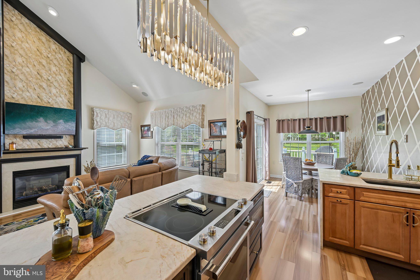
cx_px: 210
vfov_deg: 81.2
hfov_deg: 104.3
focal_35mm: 14
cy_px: 140
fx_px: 163
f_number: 8
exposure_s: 1/13
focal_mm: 14
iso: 400
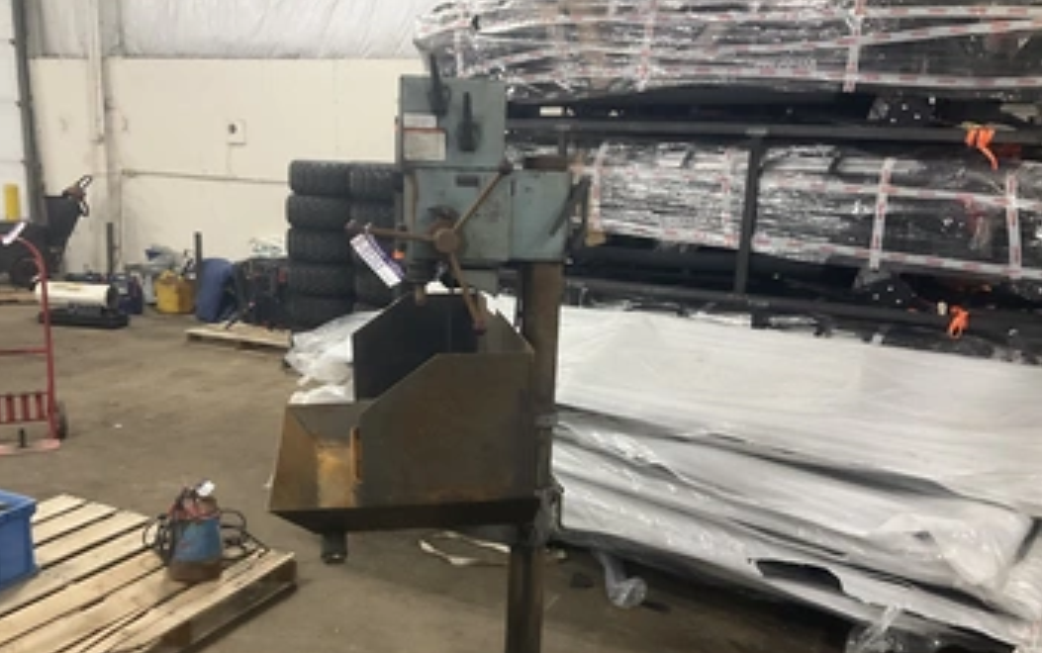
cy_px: 407
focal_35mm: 35
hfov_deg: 55.2
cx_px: 487
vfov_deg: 36.2
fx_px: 995
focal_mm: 3
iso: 200
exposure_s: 1/60
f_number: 1.8
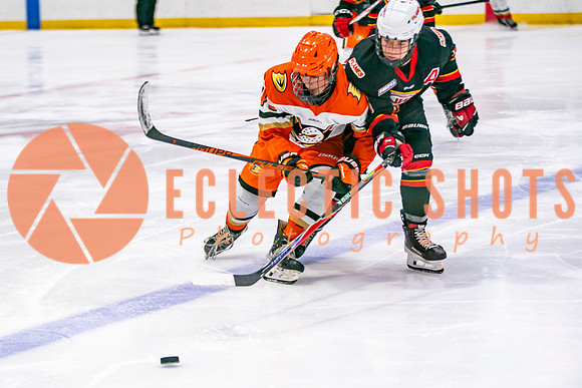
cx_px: 259
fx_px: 2190
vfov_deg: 10.1
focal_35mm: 135
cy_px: 202
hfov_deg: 15.1
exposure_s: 1/640
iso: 640
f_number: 2.8
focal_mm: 100
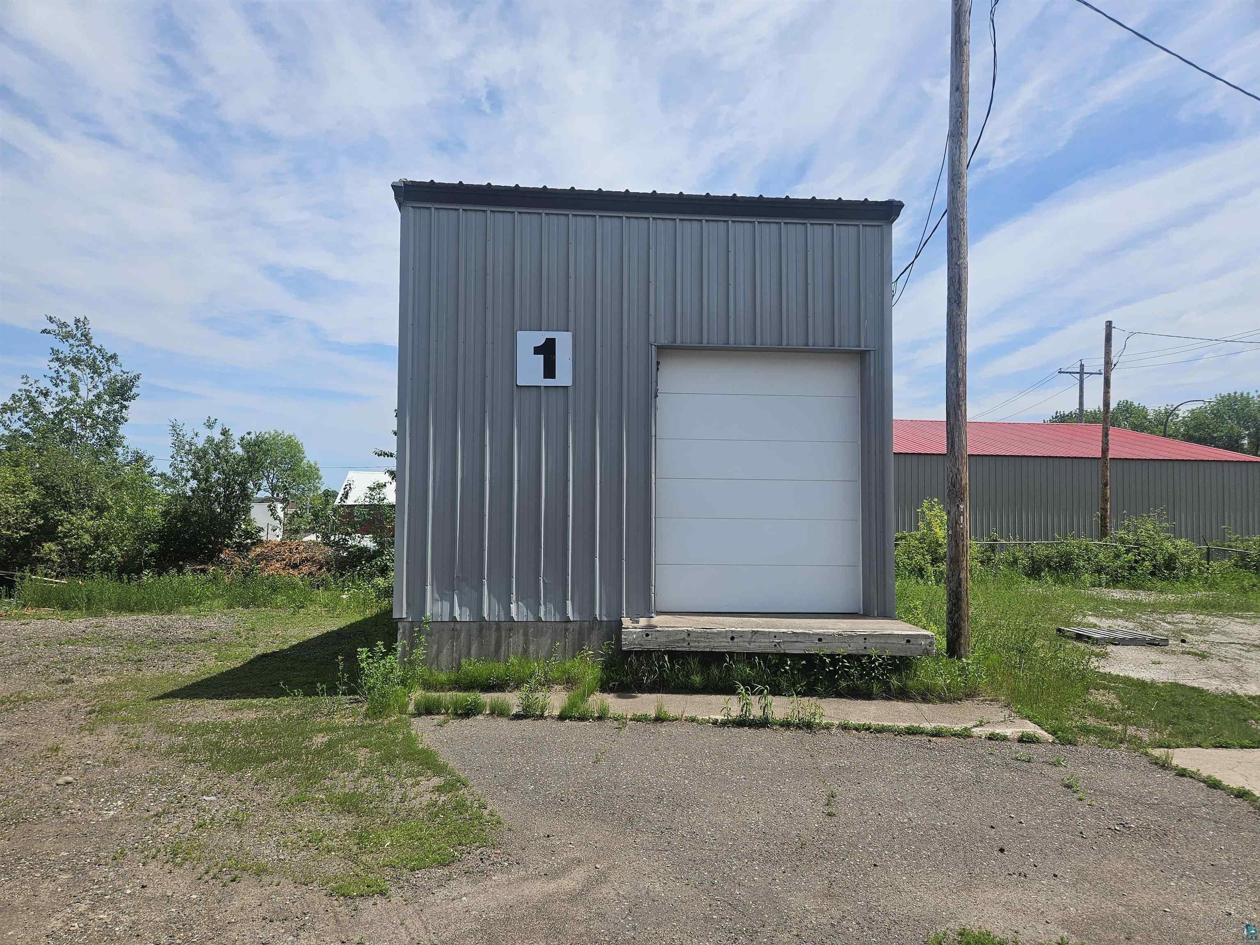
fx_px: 837
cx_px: 630
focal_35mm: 23
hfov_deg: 73.9
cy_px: 472
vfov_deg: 58.9
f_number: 1.8
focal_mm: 5.4
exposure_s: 1/2921
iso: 25
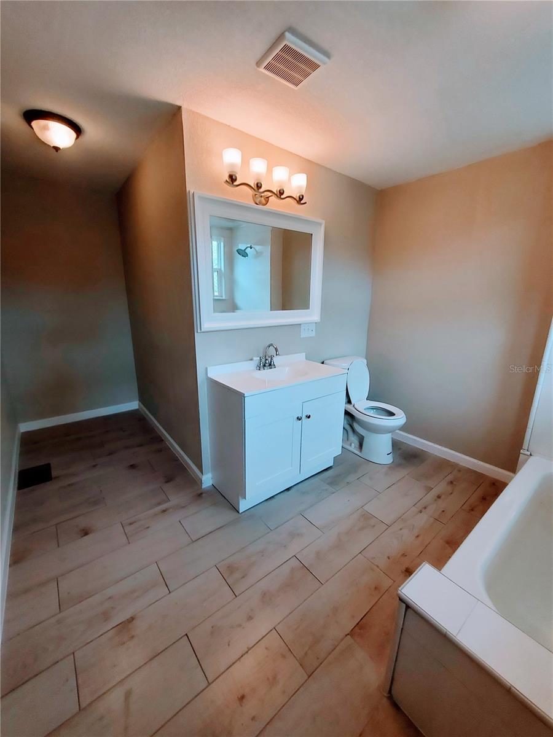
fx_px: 277
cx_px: 276
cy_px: 368
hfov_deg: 89.9
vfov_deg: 106.2
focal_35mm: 13
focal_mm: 1.8
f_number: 2.2
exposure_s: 1/60
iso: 64
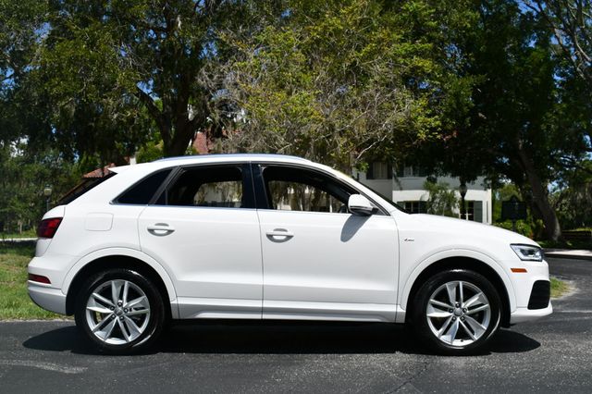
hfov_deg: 43.6
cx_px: 296
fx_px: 740
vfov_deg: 29.8
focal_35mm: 45
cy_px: 197
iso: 100
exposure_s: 1/400
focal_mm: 30
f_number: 10
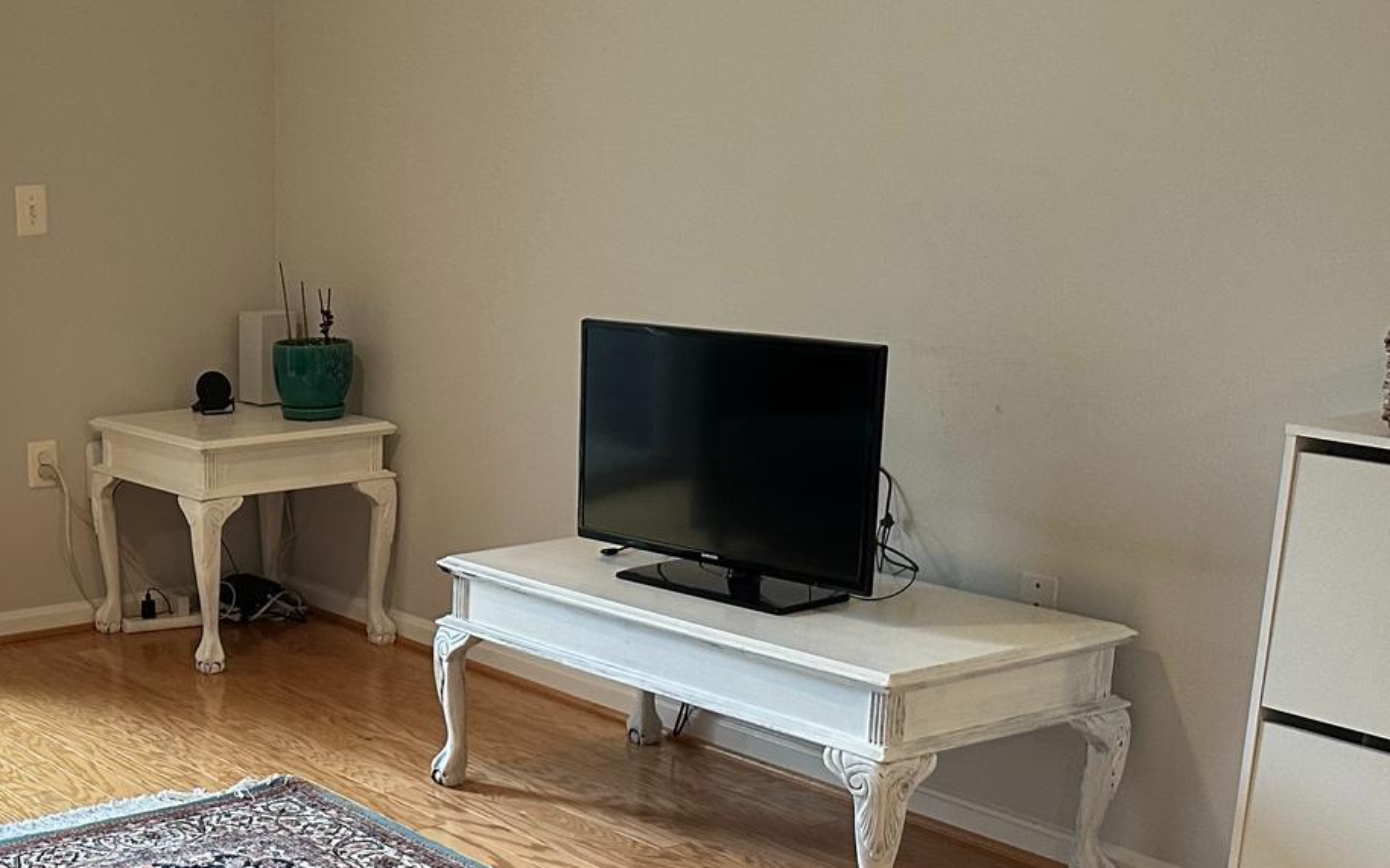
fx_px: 2159
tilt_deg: -16.6
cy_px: 751
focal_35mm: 57
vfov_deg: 22.3
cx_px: 161
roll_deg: +0.8
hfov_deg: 33.9
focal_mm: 6.86
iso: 250
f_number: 1.78
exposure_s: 1/60
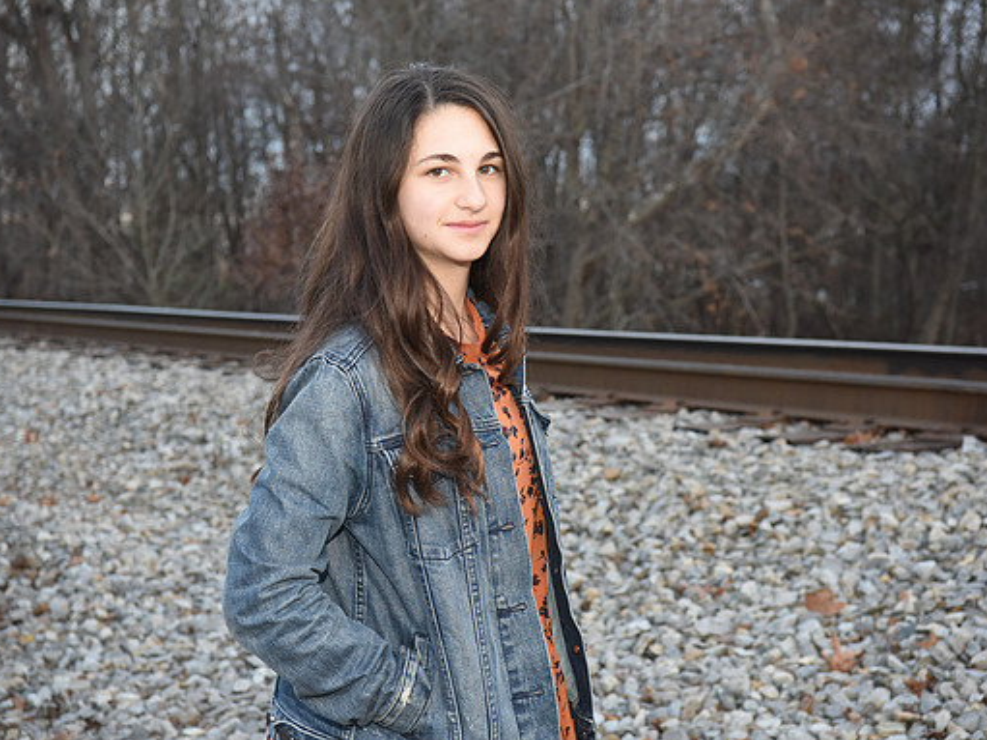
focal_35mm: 60
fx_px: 1710
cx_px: 471
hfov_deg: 32.2
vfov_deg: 24.4
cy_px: 370
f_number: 5.6
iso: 1600
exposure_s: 1/125
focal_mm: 55
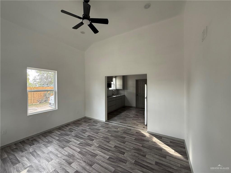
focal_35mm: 14
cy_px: 86
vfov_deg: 85.7
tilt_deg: -0.5
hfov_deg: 102.1
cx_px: 116
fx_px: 93
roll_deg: +0.4
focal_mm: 2.22
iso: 160
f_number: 2.2
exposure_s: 1/99
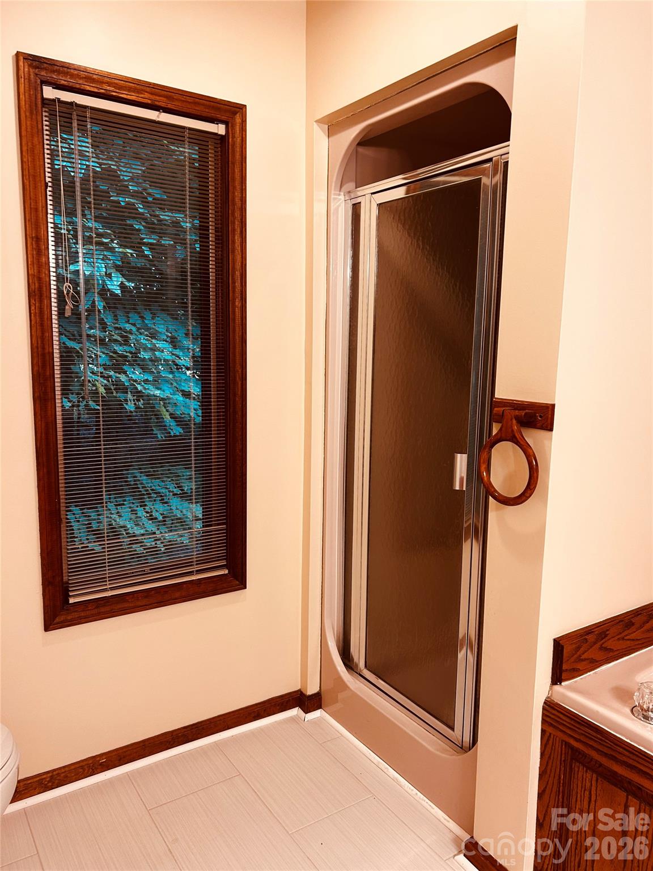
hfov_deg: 53.1
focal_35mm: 26
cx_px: 326
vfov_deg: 67.3
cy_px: 436
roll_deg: -0.5
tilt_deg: -7.8
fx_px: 654
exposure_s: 1/60
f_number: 1.5
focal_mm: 5.7
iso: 80
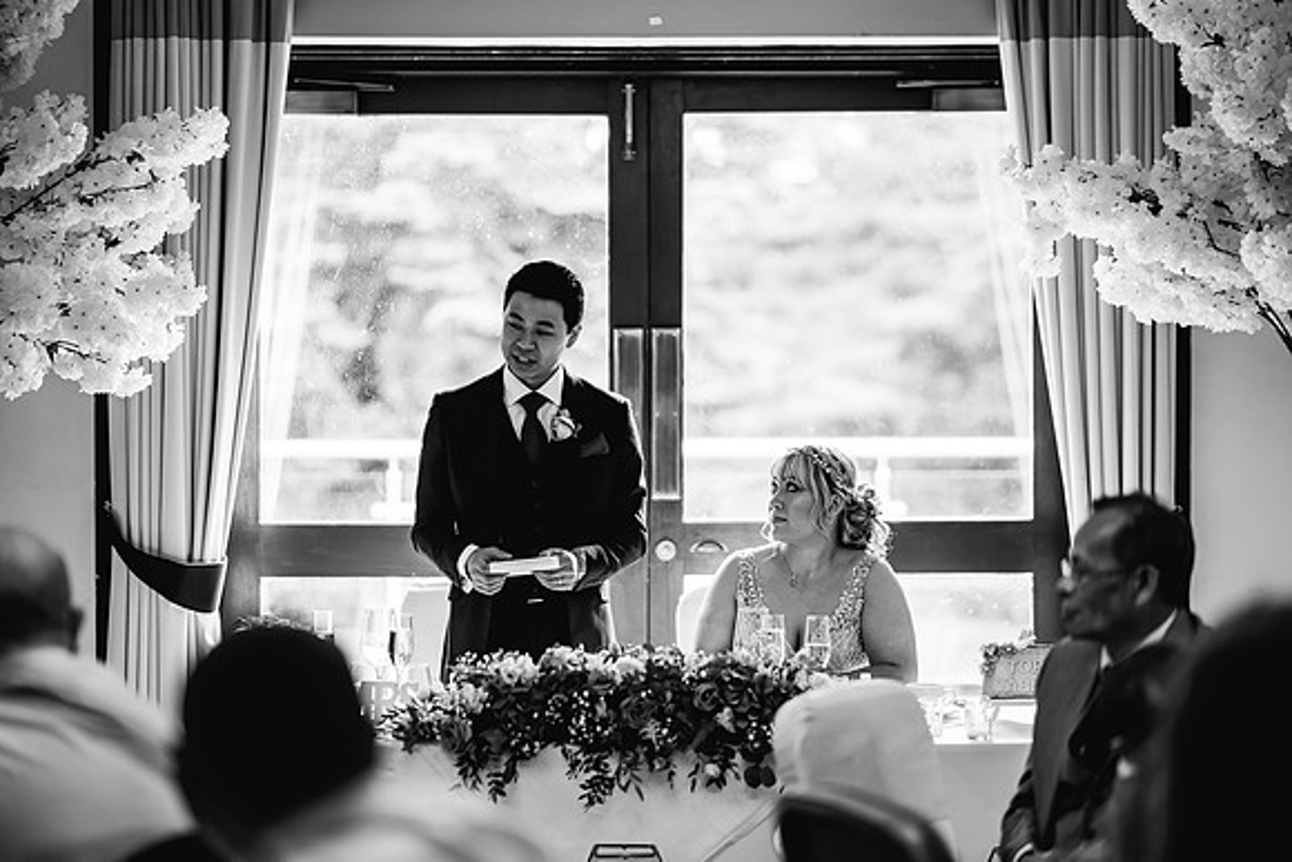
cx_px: 646
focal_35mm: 86
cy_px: 431
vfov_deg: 15.8
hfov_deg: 23.5
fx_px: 3101
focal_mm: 85
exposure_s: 1/250
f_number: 1.4
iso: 250
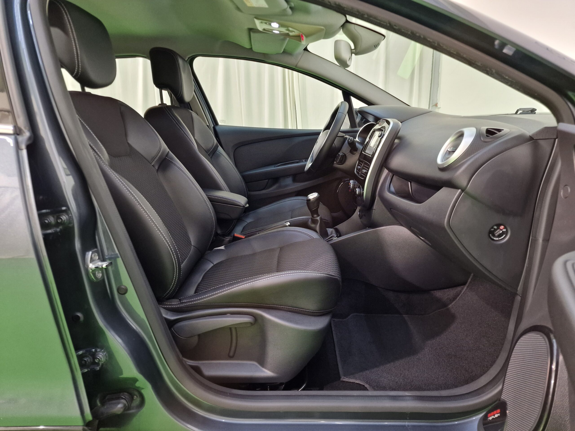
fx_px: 382
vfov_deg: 58.9
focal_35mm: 23
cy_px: 216
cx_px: 288
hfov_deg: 73.9
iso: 250
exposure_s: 1/33
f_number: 1.8
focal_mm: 6.4
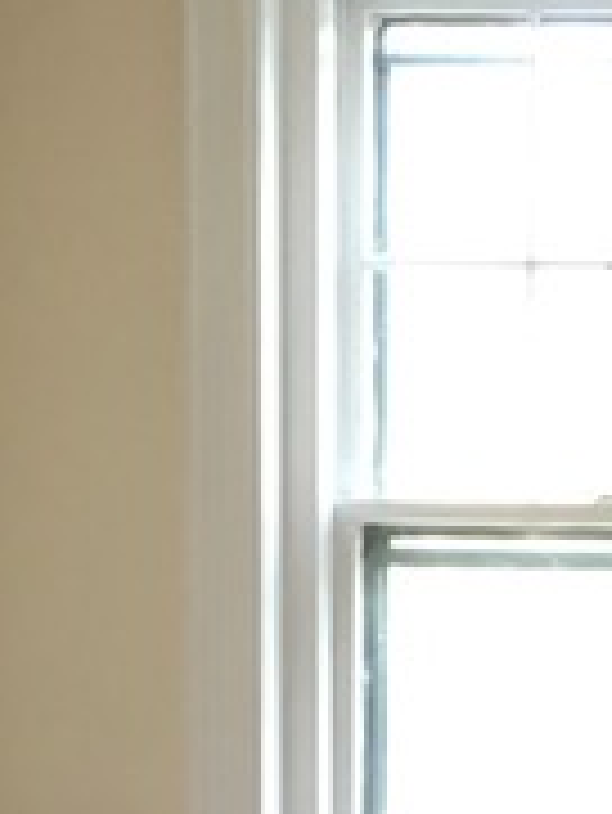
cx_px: 702
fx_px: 4827
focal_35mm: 205
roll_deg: -1.1
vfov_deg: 9.2
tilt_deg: -11.4
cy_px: 1457
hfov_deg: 7.2
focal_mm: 4.15
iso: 50
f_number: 2.2
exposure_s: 1/30
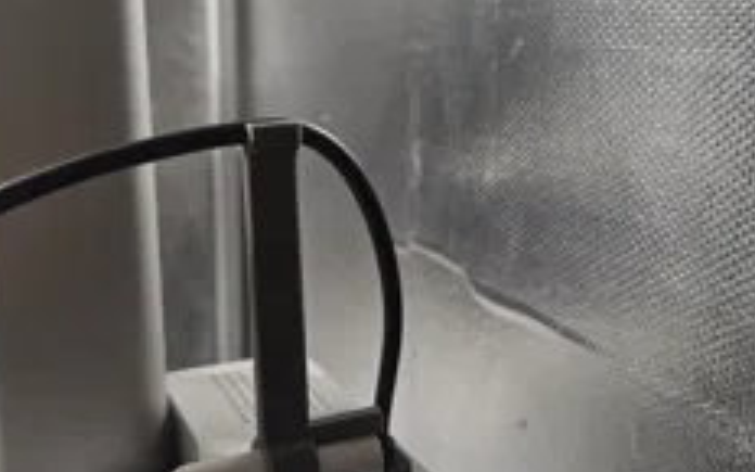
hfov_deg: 47.1
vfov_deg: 30.5
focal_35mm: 42
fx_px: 864
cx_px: 338
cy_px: 228
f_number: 1.7
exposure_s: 1/100
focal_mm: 6.3
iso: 400
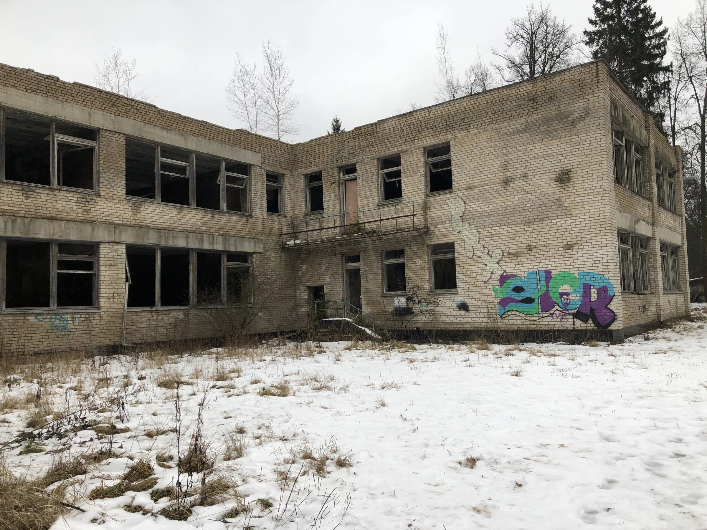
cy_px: 265
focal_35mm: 28
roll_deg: +0.8
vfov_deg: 49.7
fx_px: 572
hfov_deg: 63.4
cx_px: 354
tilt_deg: +3.7
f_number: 1.8
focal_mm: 4
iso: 32
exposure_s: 1/120
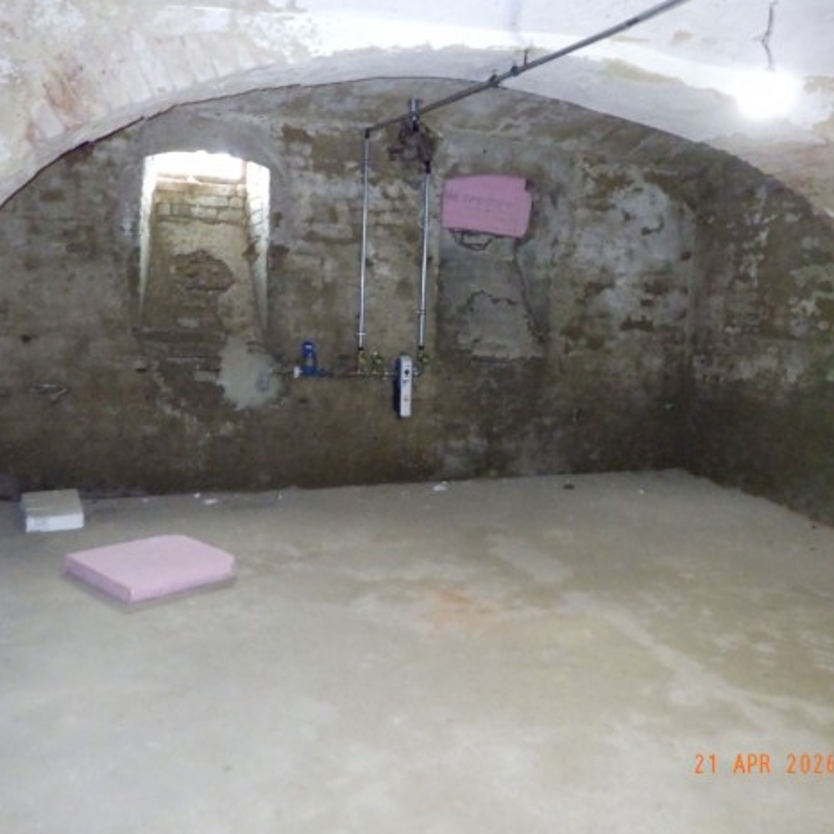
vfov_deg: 48.4
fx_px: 927
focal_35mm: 34
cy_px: 412
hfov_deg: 48.4
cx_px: 397
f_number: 3.5
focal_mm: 5
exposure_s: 1/40
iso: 1600
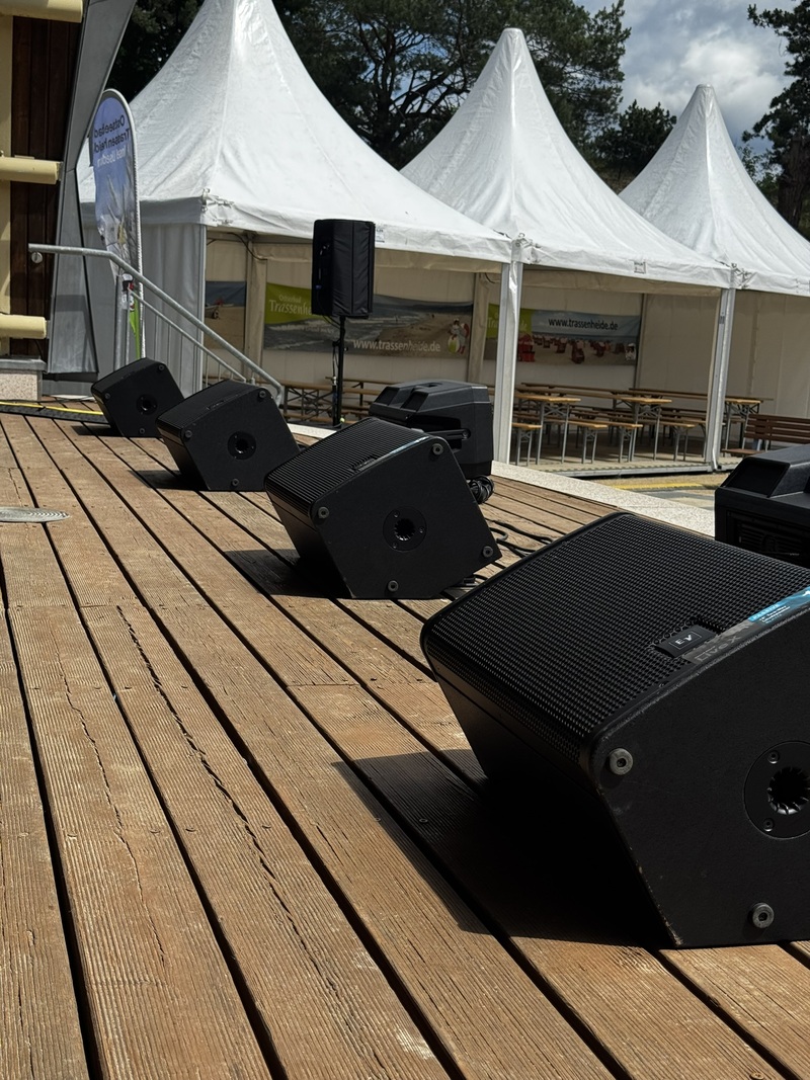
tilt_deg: -8.0
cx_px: 405
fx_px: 1498
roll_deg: -3.3
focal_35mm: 48
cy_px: 540
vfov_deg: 39.7
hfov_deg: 30.3
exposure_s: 1/4310
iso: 64
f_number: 1.78
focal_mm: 6.76
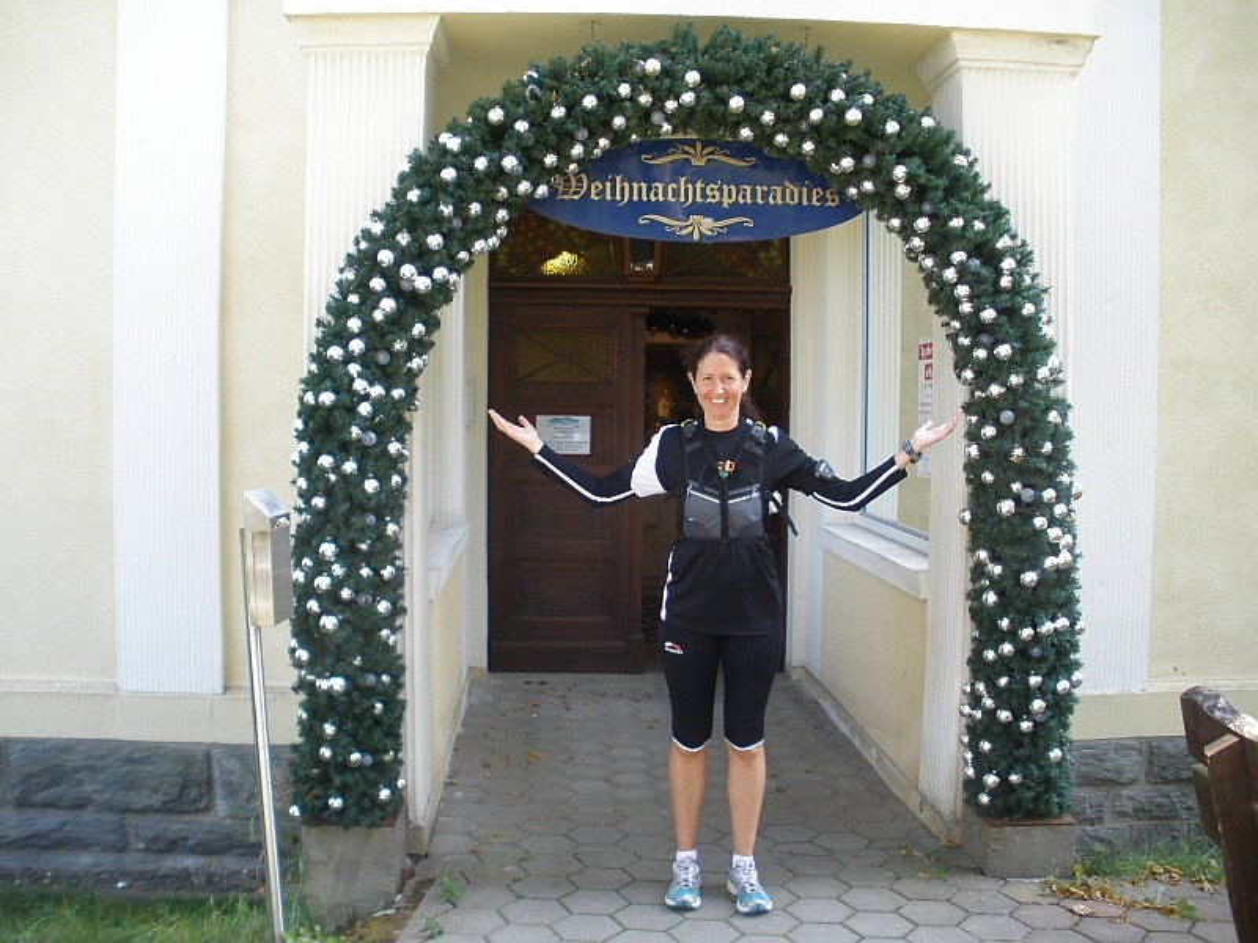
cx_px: 629
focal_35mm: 36
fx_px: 1308
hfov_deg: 51.4
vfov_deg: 39.7
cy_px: 472
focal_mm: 6.3
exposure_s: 1/80
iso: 80
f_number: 3.5
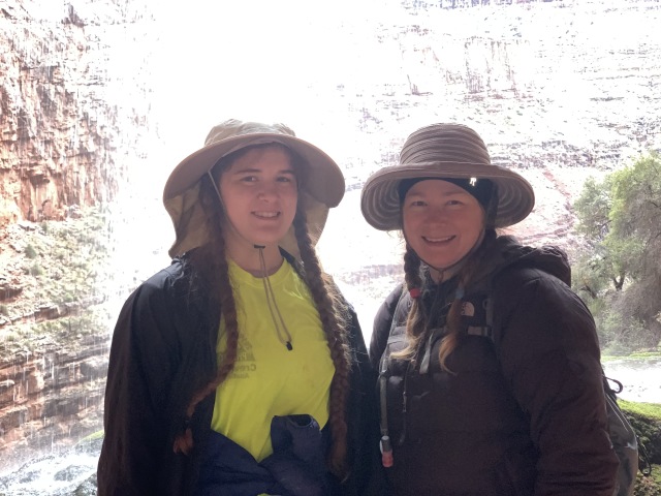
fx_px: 993
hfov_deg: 36.8
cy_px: 248
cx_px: 330
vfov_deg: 28.0
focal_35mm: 52
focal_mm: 6
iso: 125
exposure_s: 1/122
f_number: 2.4
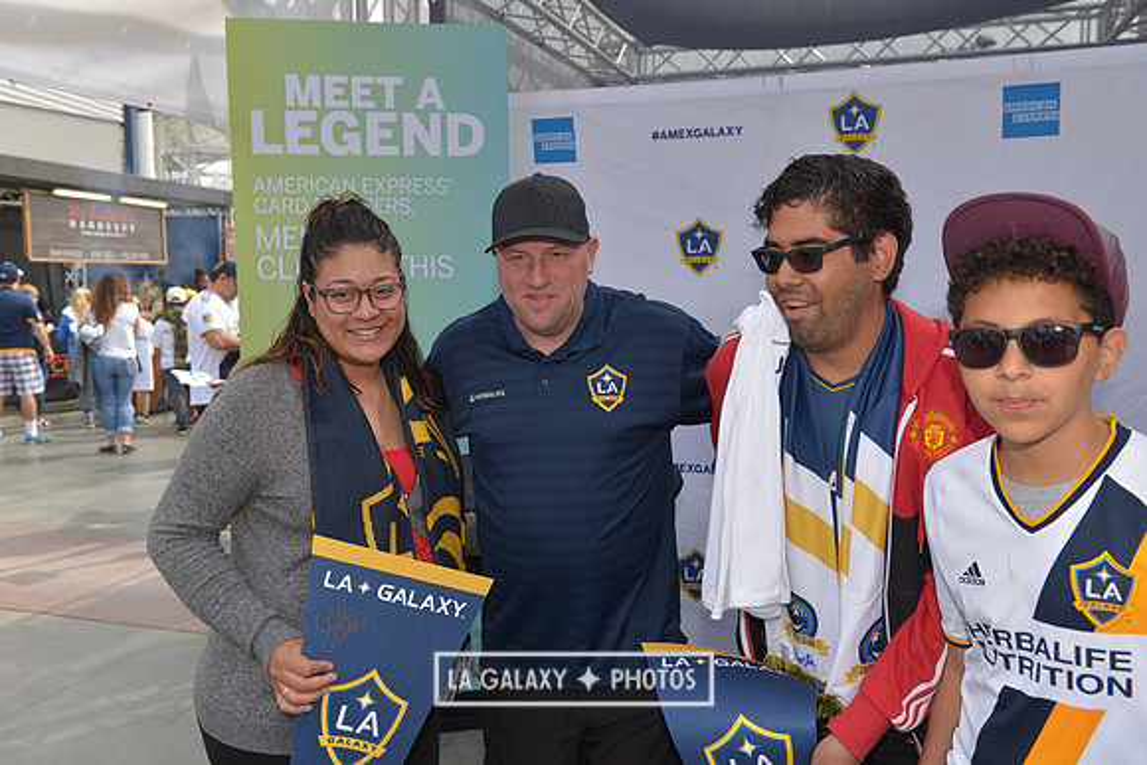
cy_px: 382
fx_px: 988
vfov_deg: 42.3
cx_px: 574
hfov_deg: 60.3
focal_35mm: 31
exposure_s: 1/640
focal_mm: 31
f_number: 5.6
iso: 200
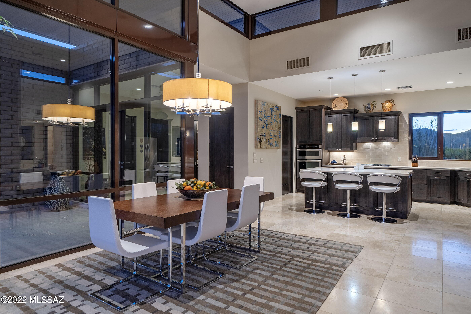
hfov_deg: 84.0
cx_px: 236
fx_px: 262
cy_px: 157
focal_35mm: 20
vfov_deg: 61.9
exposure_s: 1/20
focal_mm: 20
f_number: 7.1
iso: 100
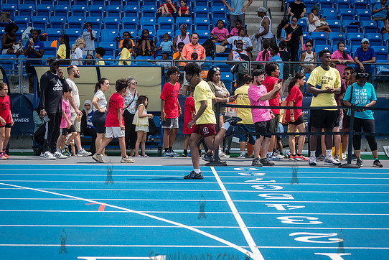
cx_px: 202
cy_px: 137
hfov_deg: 20.2
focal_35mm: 101
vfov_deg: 13.6
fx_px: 1092
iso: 160
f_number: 5
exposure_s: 1/1000
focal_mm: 80
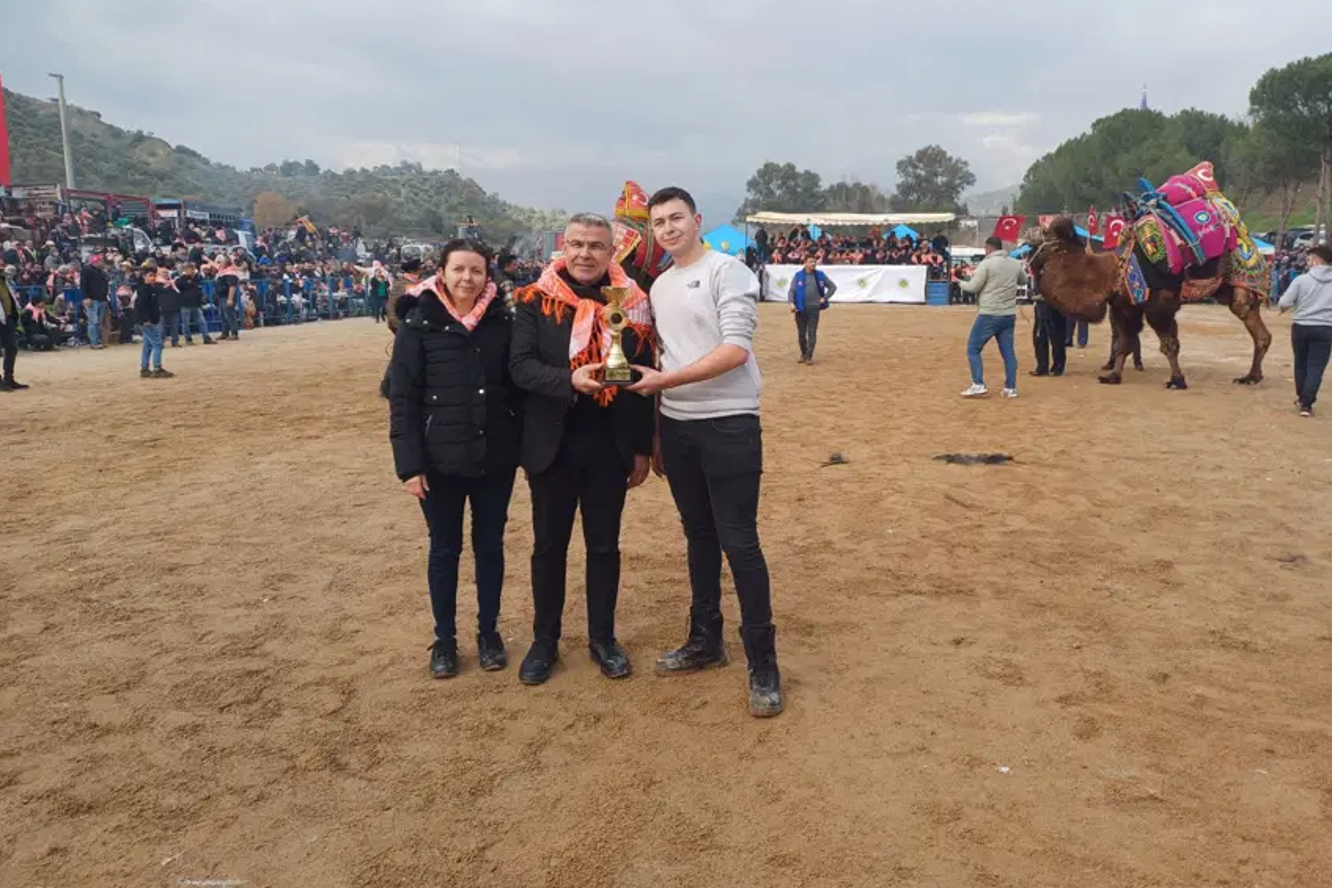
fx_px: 999
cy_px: 398
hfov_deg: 67.4
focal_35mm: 27
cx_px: 681
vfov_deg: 47.9
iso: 50
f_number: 1.8
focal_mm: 4.65
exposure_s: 1/461
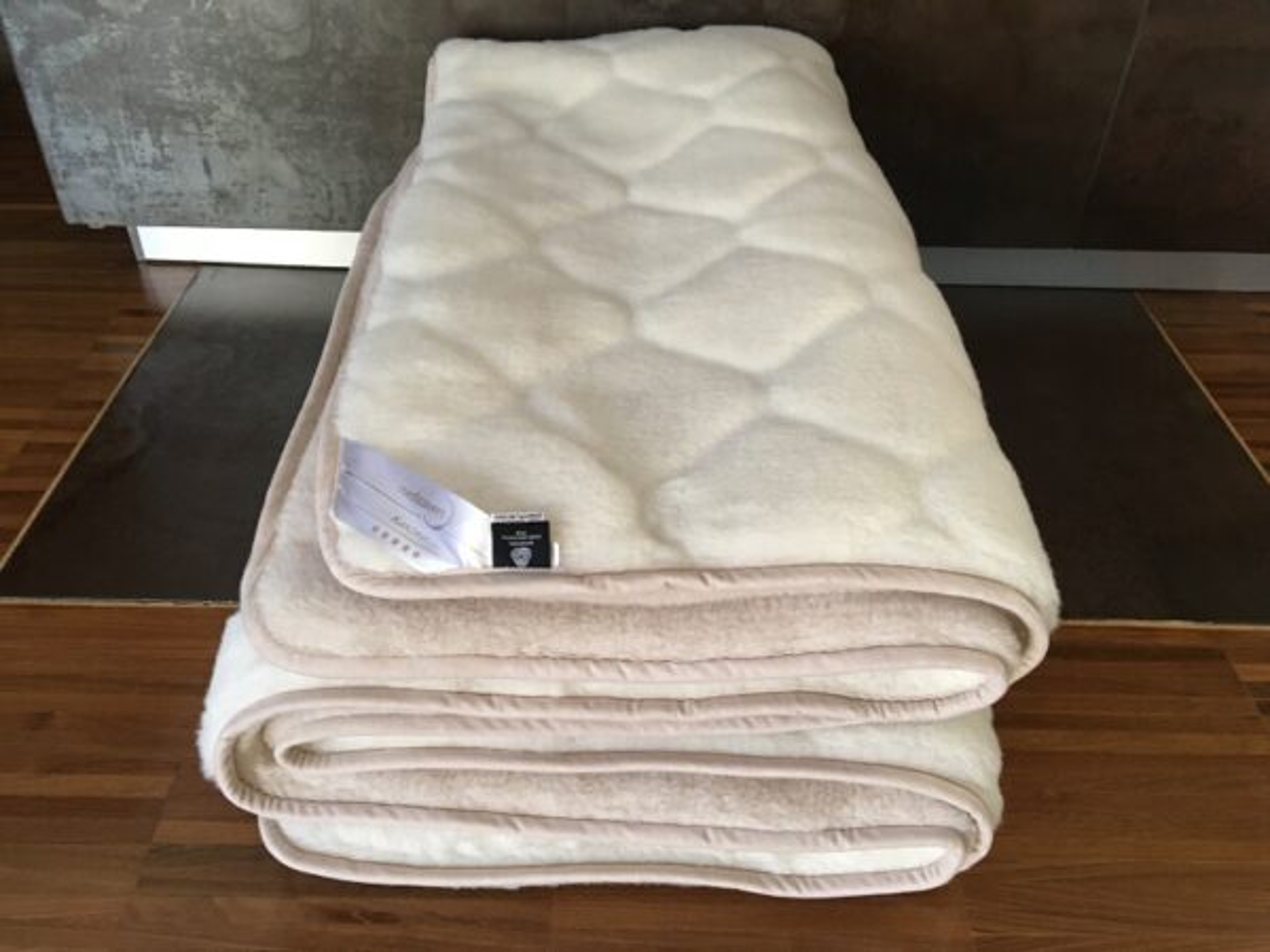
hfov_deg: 61.7
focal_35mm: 29
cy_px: 476
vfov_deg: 48.2
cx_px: 635
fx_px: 1064
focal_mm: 4.15
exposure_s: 1/33
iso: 160
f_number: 2.2
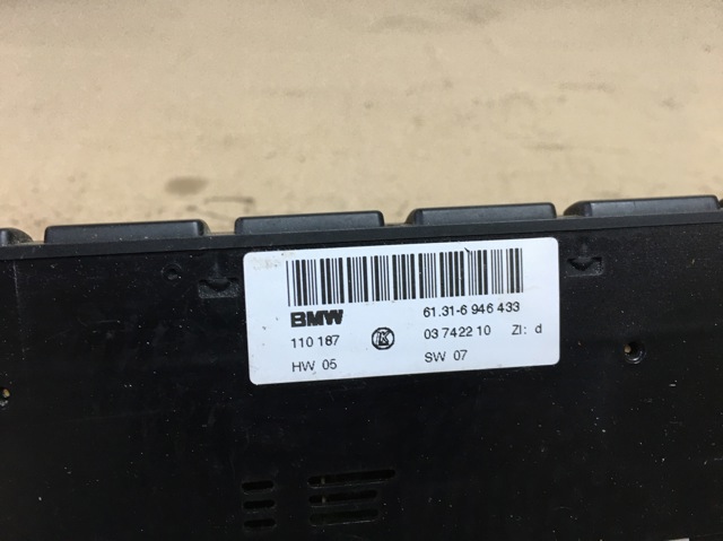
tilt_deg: -29.4
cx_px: 362
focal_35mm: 29
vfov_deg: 48.2
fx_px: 605
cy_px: 270
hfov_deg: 61.7
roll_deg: -1.4
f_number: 2.2
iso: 50
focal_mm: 4.15
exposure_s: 1/33
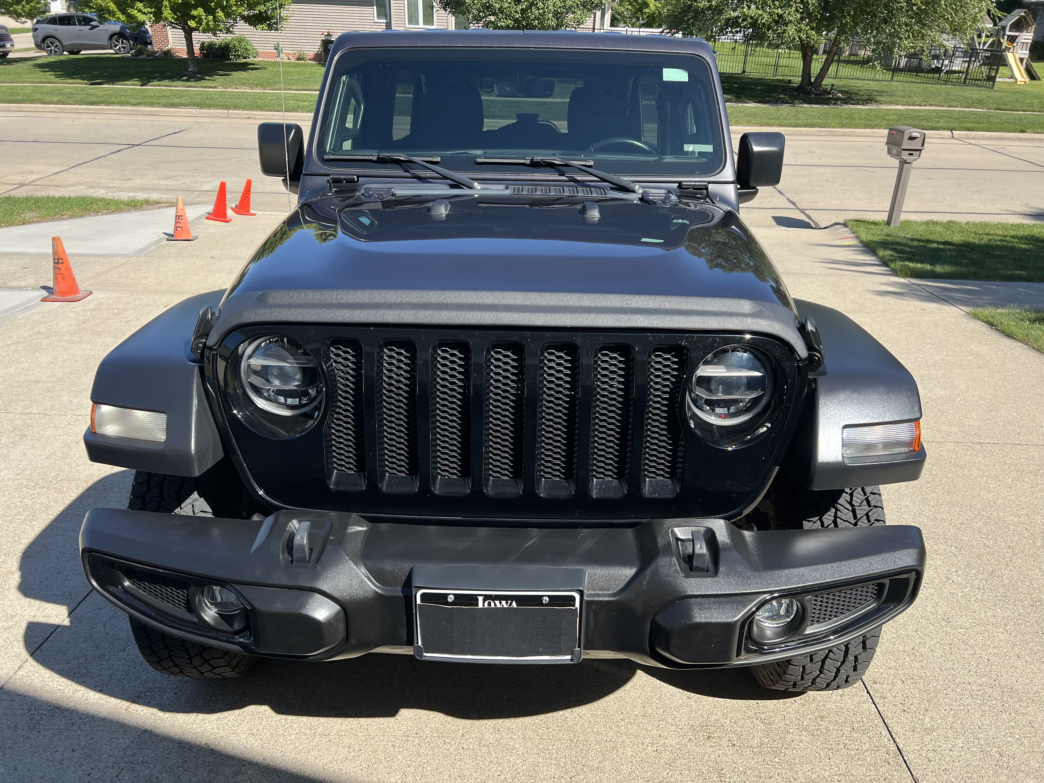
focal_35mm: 26
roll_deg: -0.9
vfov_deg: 53.1
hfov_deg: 67.3
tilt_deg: -26.4
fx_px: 784
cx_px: 522
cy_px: 392
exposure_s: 1/2045
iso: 50
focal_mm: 5.7
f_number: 1.5
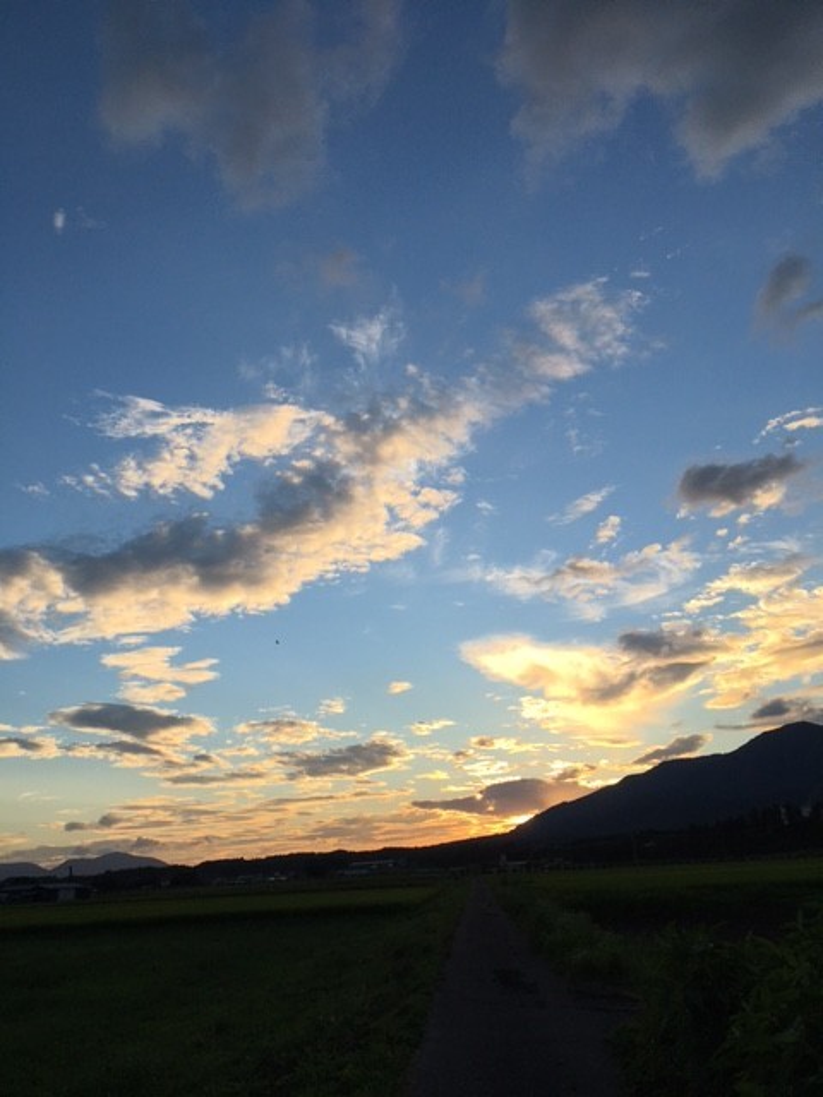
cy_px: 548
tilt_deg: +18.9
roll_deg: +2.8
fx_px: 919
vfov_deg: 61.7
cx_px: 412
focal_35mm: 29
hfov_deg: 48.2
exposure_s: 1/1131
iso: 25
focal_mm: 4.15
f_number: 2.2
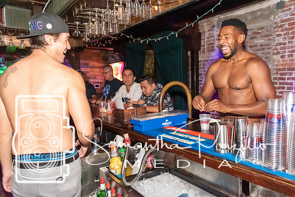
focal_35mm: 27
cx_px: 148
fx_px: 221
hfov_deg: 67.4
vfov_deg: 48.0
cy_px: 98
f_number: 3.5
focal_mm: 18
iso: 6400
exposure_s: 1/60
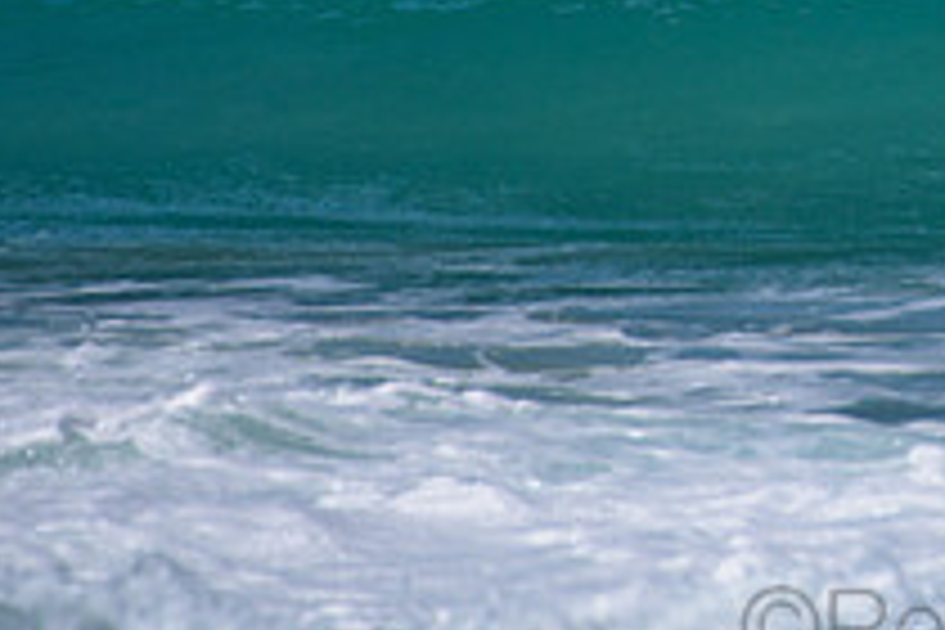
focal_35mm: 1690
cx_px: 1383
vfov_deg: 0.8
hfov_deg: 1.2
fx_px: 44359
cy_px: -316
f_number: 5.6
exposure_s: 1/2000
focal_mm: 500
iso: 80
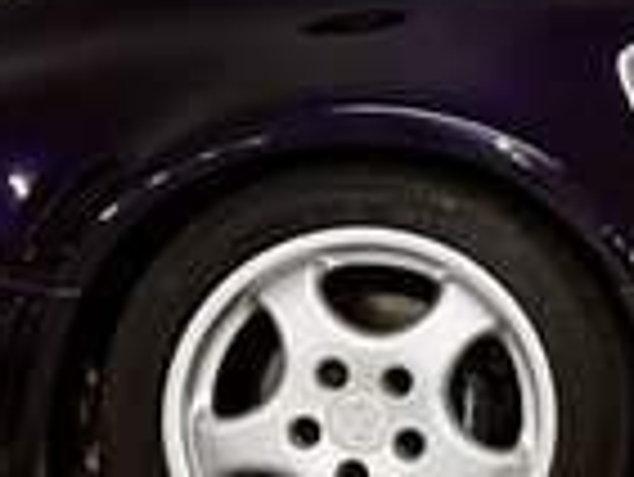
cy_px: -279
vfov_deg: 10.8
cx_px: 1196
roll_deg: +1.3
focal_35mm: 131
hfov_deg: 13.3
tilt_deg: -4.2
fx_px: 2401
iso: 125
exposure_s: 1/50
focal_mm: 6.76
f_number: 1.78
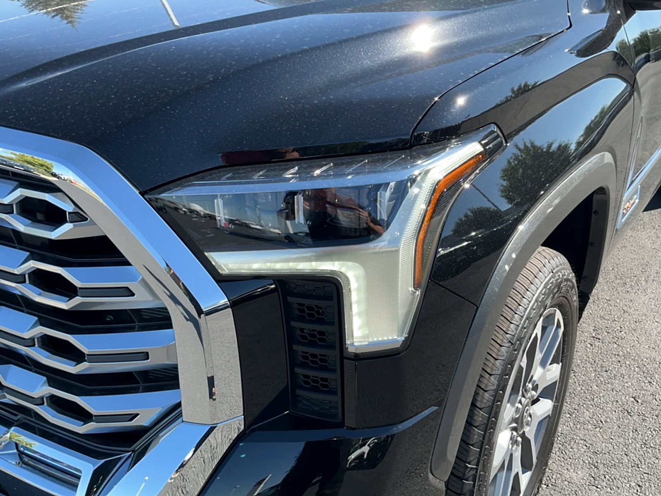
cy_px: 248
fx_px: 573
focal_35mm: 30
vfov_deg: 46.8
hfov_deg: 60.0
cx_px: 330
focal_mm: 3
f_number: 1.8
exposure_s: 1/545
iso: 25
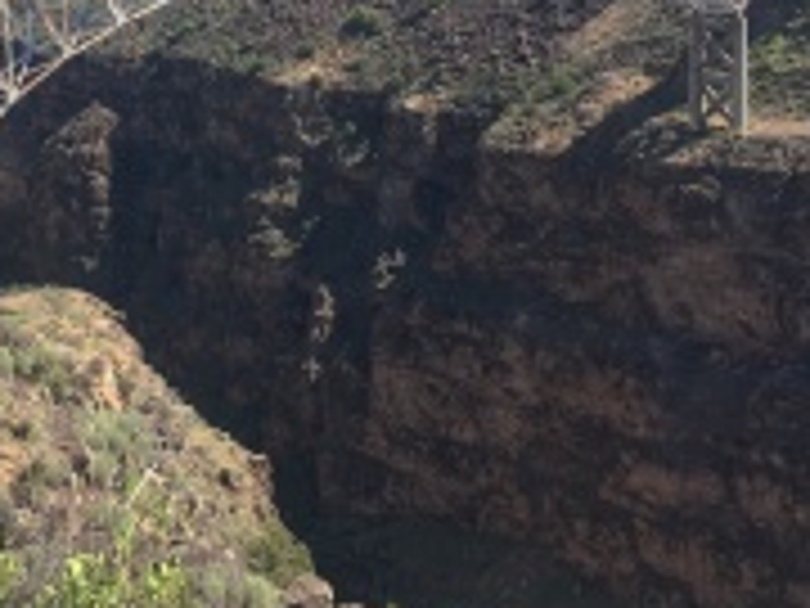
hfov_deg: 32.1
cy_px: 99
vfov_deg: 24.3
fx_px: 1381
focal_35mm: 59
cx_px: 202
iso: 25
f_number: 2.2
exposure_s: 1/641
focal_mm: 4.15
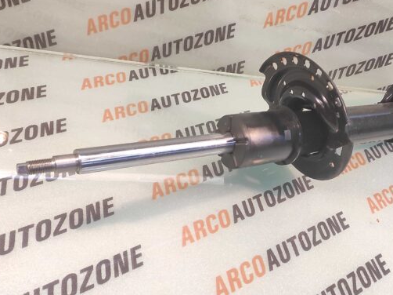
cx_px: 239
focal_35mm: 26
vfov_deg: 53.0
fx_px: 295
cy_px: 157
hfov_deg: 66.6
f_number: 1.79
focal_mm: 4.74
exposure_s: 1/33
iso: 262
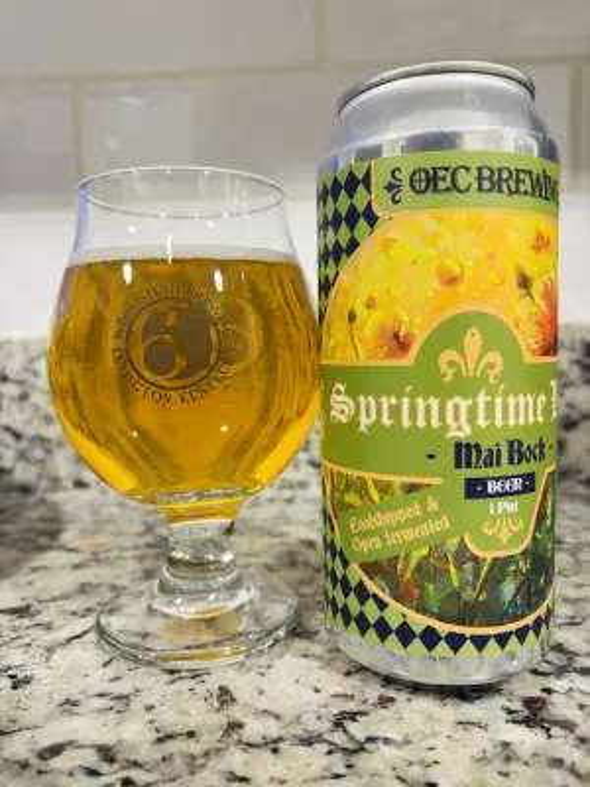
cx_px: 295
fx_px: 591
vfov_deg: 67.3
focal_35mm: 26
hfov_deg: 53.1
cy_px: 394
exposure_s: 1/60
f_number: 1.6
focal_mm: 5.96
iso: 400
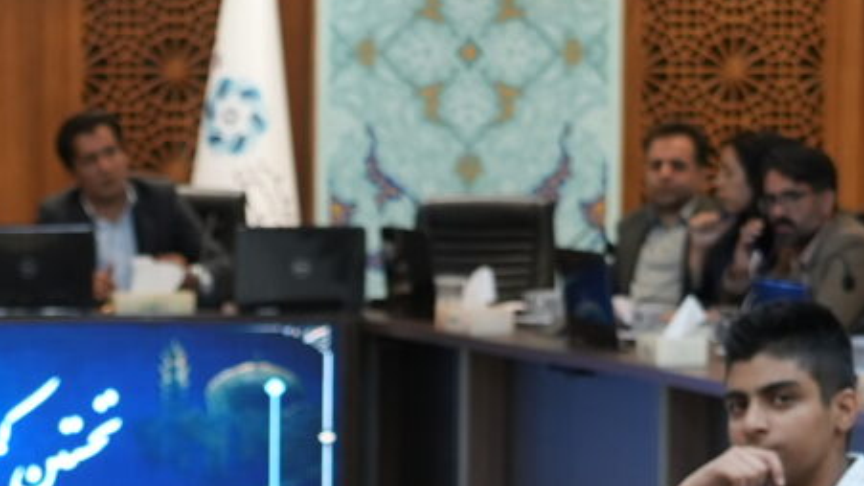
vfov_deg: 5.1
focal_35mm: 238
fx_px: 5454
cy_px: 734
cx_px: 107
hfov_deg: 9.0
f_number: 4
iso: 500
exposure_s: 1/40
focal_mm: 40
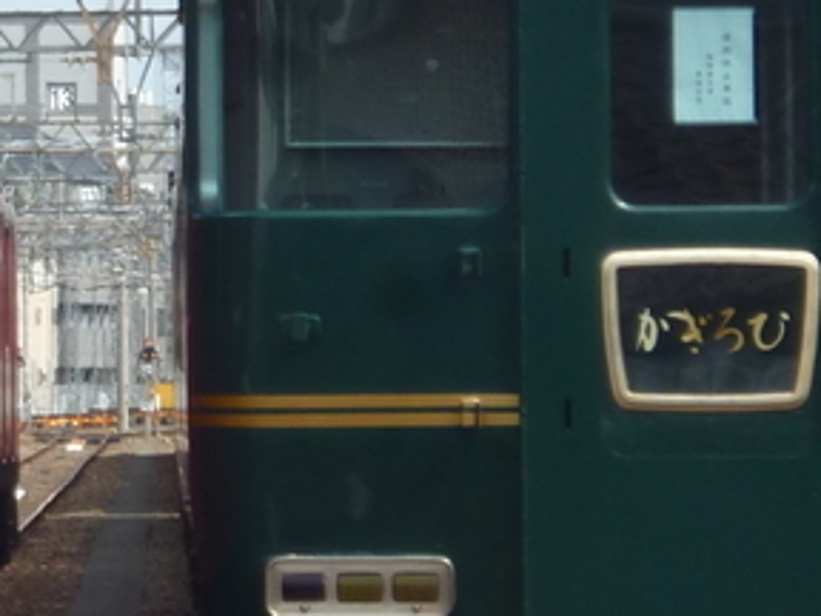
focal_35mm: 467
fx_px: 11076
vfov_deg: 3.2
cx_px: -125
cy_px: 208
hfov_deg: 4.2
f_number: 6.5
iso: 100
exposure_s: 1/125
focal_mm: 20
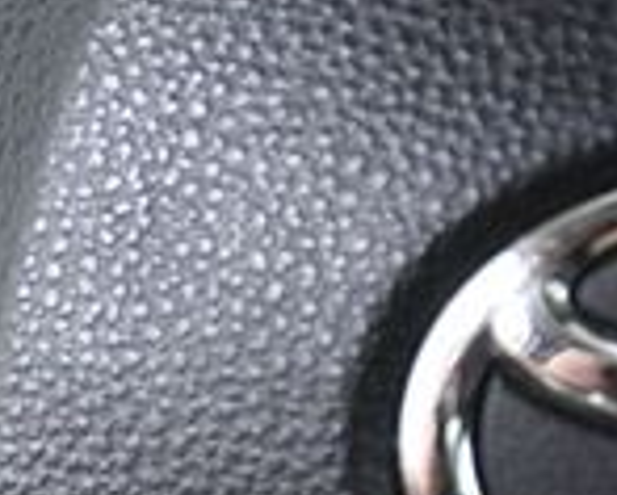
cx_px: -520
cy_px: 445
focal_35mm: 257
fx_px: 4699
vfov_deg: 6.0
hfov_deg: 7.3
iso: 2500
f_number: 5
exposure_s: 1/125
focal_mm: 42
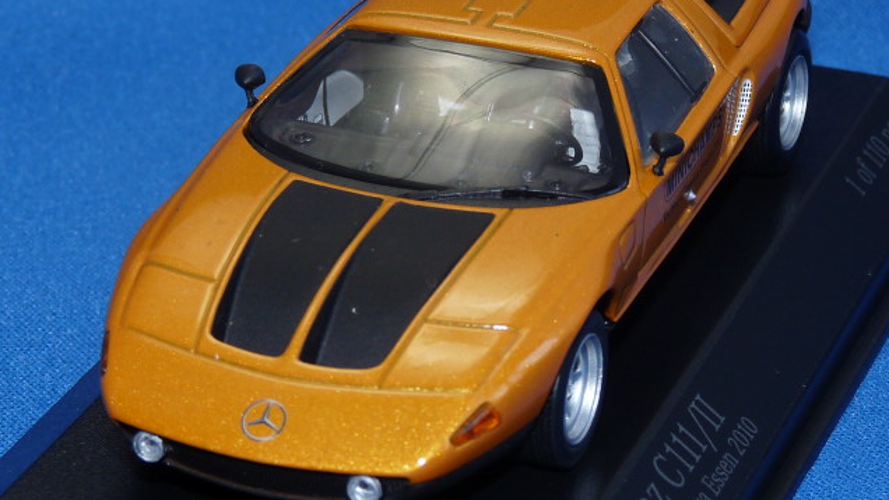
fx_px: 3466
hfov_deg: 14.6
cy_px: 193
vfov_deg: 8.3
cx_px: 446
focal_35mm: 147
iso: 100
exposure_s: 1/40
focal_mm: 13.3
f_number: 4
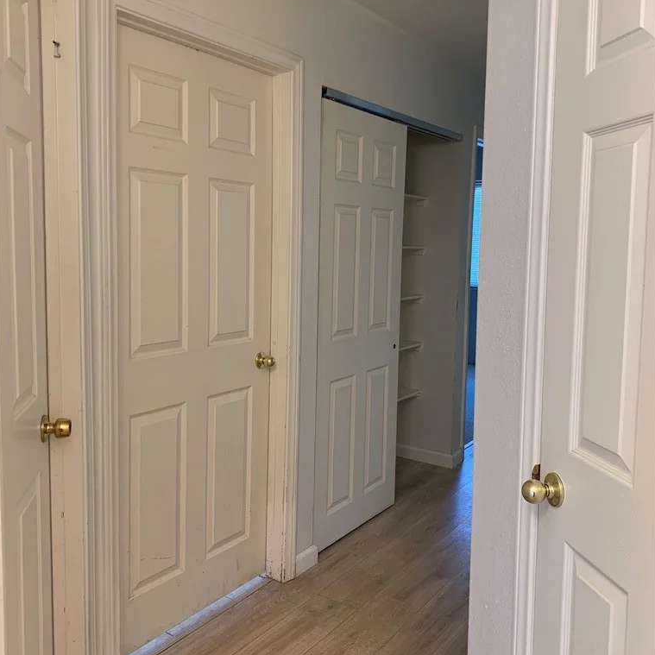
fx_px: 664
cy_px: 290
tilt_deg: -4.9
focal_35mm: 31
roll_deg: -1.8
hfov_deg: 52.5
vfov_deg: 52.4
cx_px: 327
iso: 64
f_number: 1.8
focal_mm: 4.25
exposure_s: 1/60
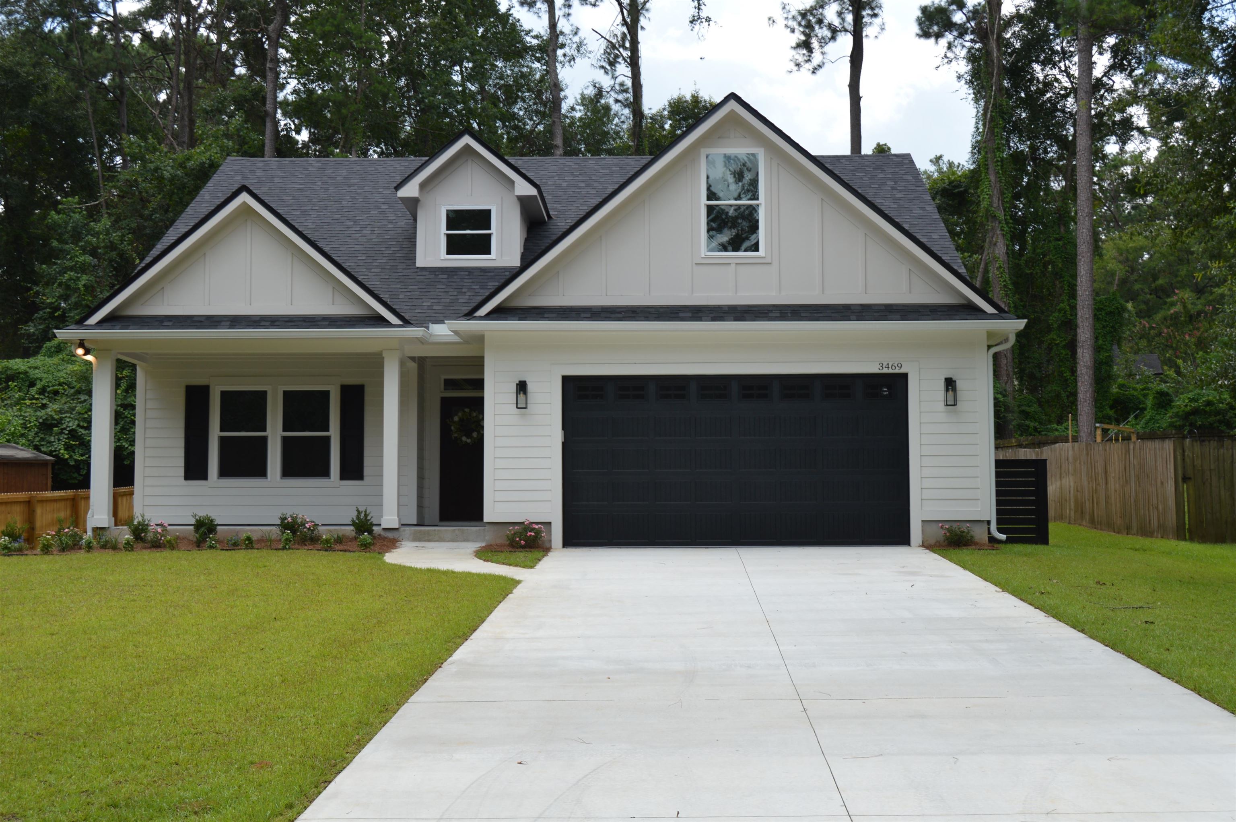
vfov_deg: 30.8
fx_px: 1492
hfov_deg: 45.0
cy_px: 411
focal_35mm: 44
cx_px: 618
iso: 100
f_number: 7.1
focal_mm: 29
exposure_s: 1/200
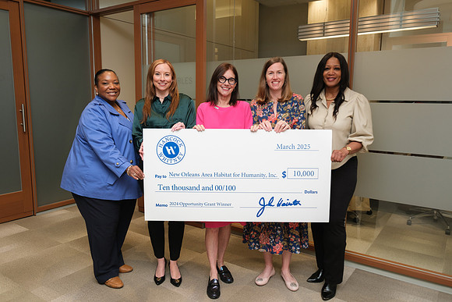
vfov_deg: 45.0
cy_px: 151
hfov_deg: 63.6
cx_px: 226
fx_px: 364
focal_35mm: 29
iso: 400
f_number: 4.5
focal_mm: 19.1
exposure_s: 1/125
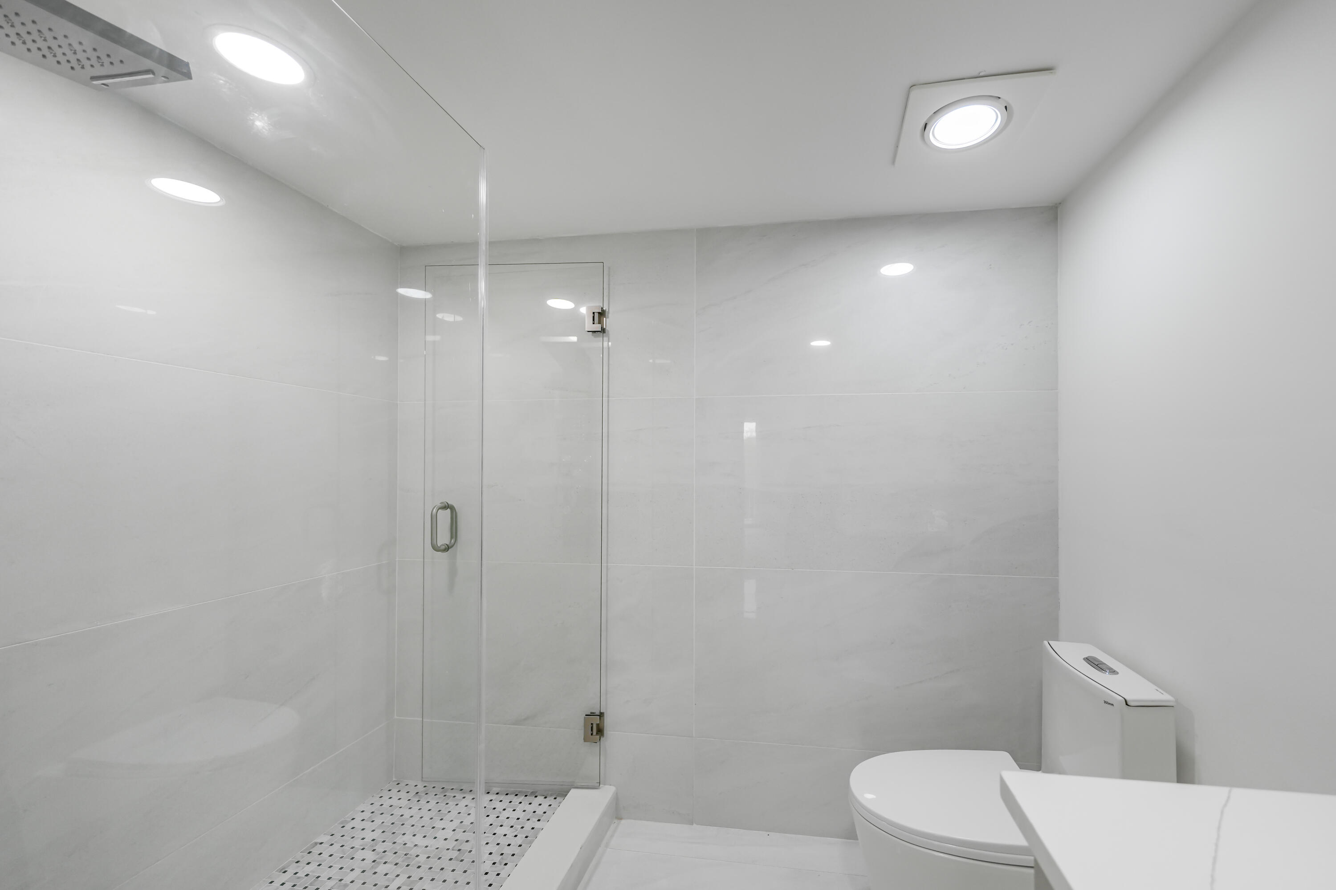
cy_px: 445
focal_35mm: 12
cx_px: 668
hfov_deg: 112.6
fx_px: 445
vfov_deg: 90.0
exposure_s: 1/160
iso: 500
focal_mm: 12
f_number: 4
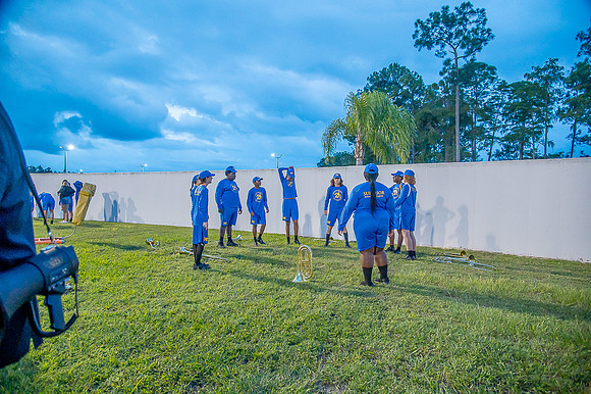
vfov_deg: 53.1
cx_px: 296
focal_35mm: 24
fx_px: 394
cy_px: 197
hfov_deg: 73.8
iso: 1250
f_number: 4
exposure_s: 1/250
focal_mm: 24
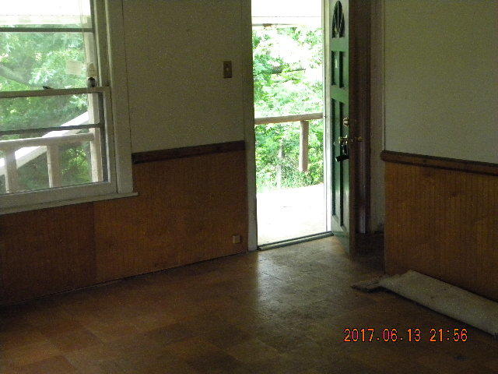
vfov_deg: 30.9
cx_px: 249
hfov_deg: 40.4
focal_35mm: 47
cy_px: 187
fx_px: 676
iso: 800
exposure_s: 1/82.6
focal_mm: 8.6
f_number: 3.9
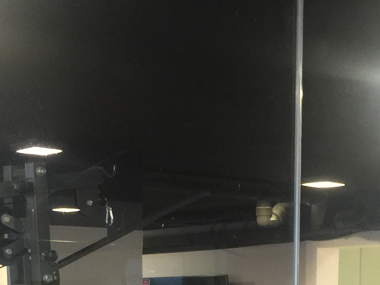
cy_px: 493
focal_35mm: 101
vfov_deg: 13.3
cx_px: 168
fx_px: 1109
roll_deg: +0.5
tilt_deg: -9.6
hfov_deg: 19.4
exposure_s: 1/15
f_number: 2.2
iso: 125
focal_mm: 4.15
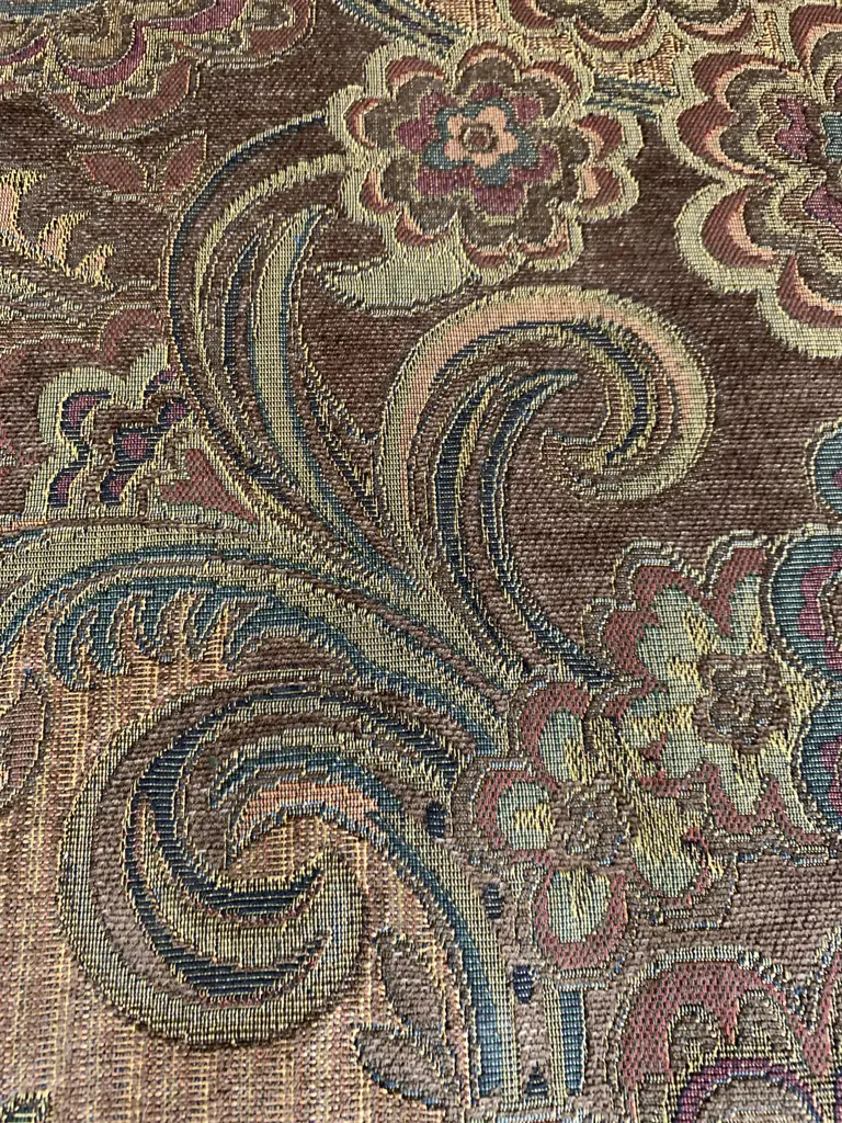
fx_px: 843
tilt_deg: -71.9
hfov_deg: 53.1
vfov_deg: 67.3
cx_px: 421
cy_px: 562
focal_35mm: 26
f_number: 1.8
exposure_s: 1/50
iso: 160
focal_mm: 4.25
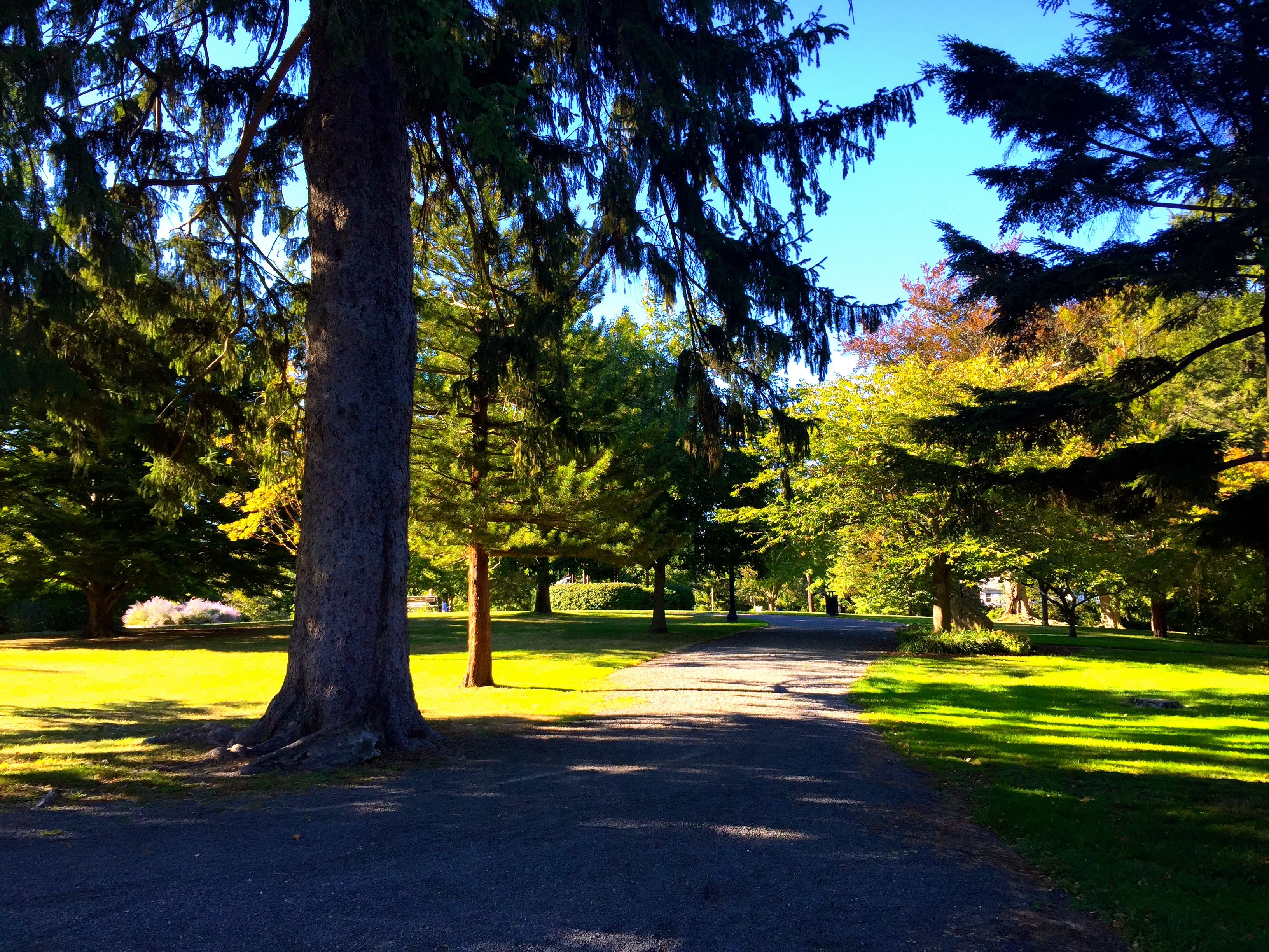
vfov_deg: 48.2
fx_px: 1063
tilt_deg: +6.4
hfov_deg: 61.7
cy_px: 476
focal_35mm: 29
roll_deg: -0.4
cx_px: 634
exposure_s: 1/304
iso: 32
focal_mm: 4.15
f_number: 2.2
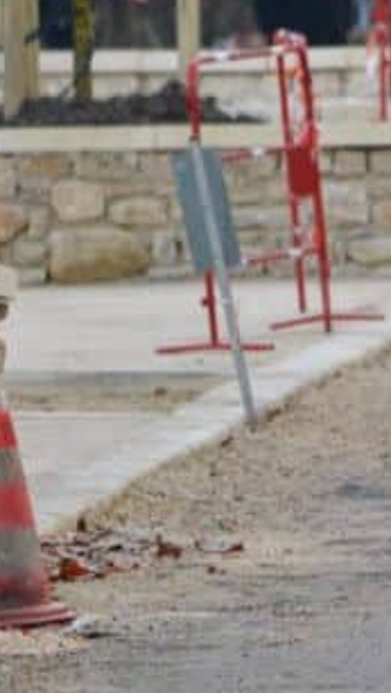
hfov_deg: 1.3
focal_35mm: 942
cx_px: 782
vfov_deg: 2.3
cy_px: 368
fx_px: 17339
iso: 1000
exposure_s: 1/500
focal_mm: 240
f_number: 5.3
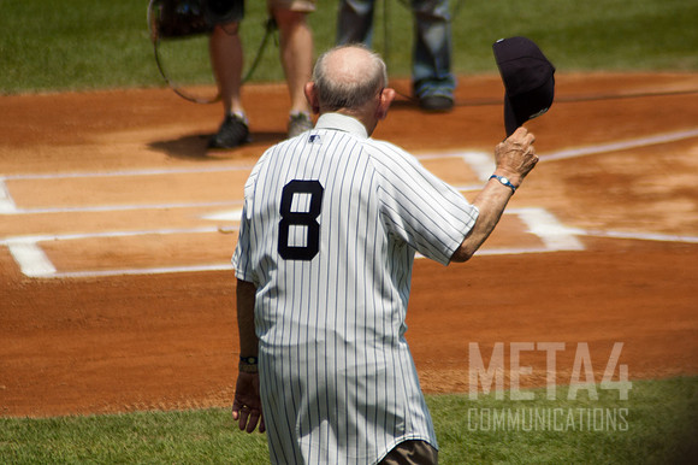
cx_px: 378
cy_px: 265
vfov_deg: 2.7
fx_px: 10036
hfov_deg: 4.0
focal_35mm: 518
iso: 320
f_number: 6.3
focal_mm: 300
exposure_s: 1/2500
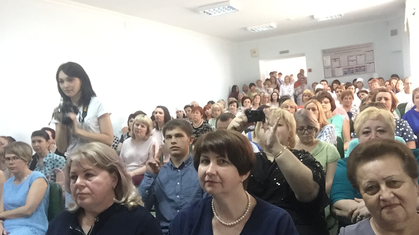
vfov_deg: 34.6
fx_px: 378
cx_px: 209
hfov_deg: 58.0
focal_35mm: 34
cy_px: 137
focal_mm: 2.65
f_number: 2.2
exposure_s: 1/33
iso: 200
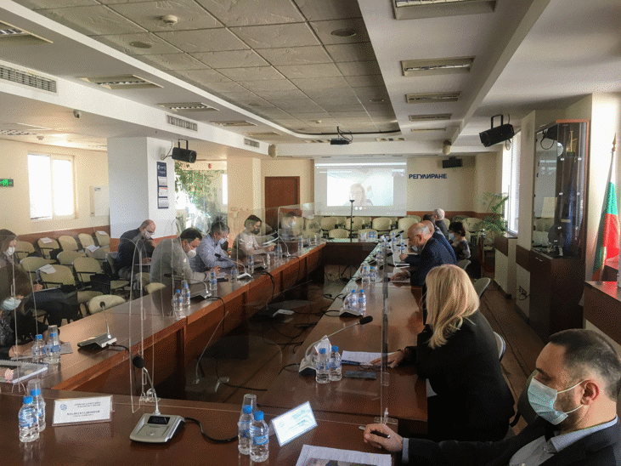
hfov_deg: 61.7
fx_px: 520
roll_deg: -0.4
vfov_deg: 48.2
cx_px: 310
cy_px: 233
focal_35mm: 29
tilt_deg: -4.0
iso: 40
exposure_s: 1/33
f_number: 2.2
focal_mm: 4.15
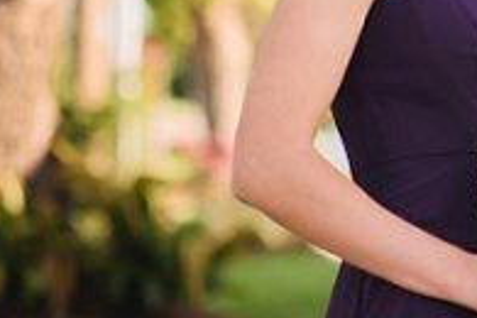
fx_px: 4438
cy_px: -33
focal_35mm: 335
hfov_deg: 6.0
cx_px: 878
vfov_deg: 4.1
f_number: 2.8
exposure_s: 1/1600
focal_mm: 85
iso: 320
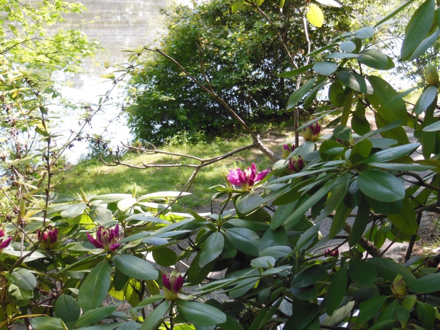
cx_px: 220
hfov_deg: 24.4
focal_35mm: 80
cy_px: 165
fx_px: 1017
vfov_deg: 18.4
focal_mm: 14.3
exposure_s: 1/50
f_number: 5.4
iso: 125
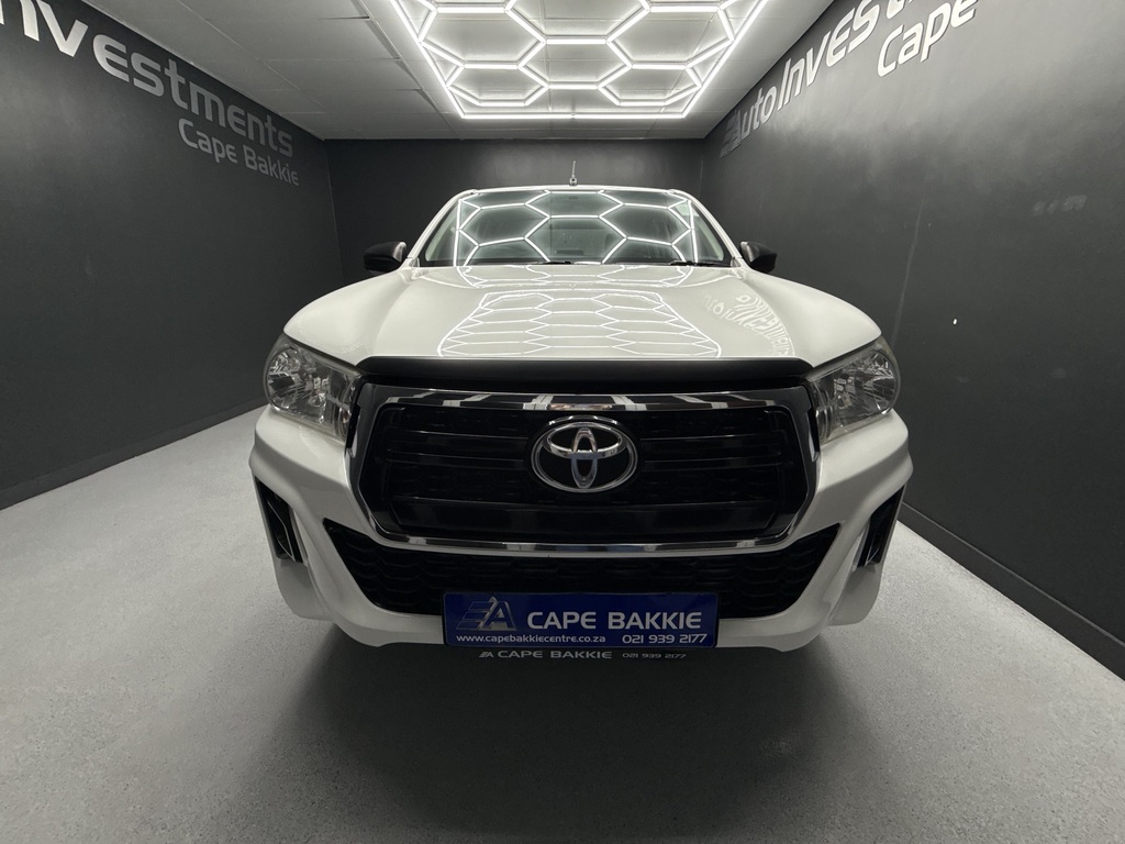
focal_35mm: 14
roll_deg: -0.2
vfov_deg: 85.7
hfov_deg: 102.1
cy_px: 422
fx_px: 455
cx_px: 562
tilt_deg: -16.3
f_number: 2.2
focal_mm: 2.22
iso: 50
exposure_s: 1/100
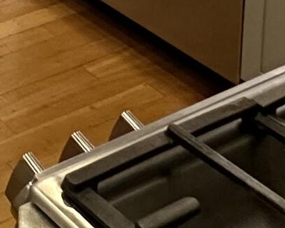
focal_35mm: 101
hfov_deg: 14.7
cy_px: -458
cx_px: -324
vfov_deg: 10.6
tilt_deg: -2.5
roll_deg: -1.7
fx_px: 852
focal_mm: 2.22
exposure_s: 1/60
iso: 200
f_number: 2.2
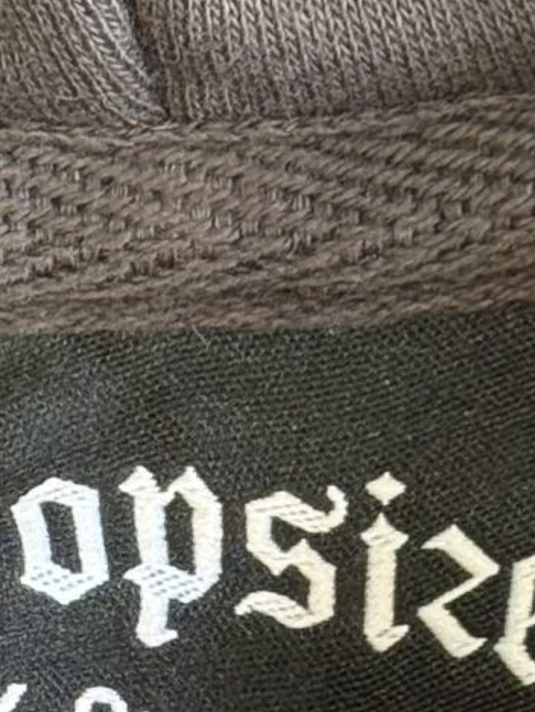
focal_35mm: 262
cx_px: 123
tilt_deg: -84.1
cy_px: 733
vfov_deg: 7.5
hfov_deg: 5.7
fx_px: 5397
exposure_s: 1/50
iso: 125
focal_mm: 6.76
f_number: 1.78
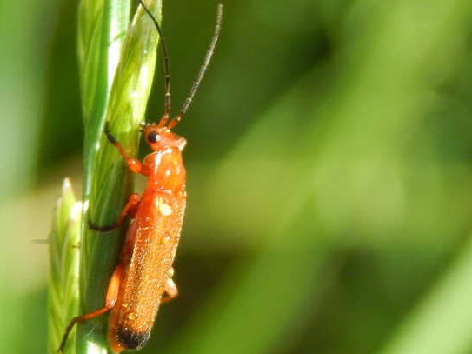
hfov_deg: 9.6
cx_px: 153
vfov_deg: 7.2
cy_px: 161
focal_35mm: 206
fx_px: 2808
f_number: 4.8
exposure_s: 1/200
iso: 125
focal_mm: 23.4
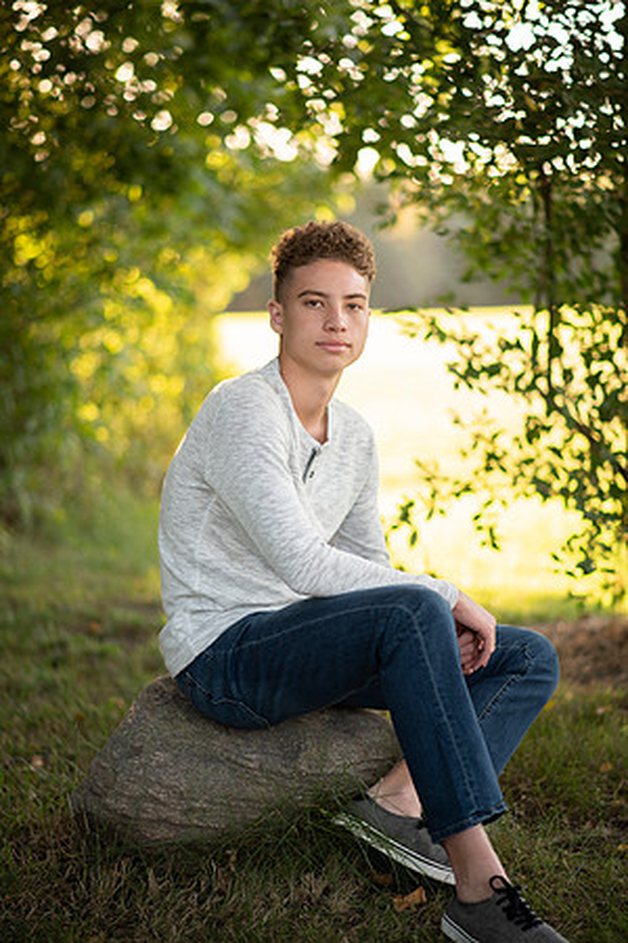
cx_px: 314
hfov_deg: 16.1
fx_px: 2224
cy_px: 472
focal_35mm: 85
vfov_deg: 23.9
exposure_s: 1/250
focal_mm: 85
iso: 100
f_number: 1.8
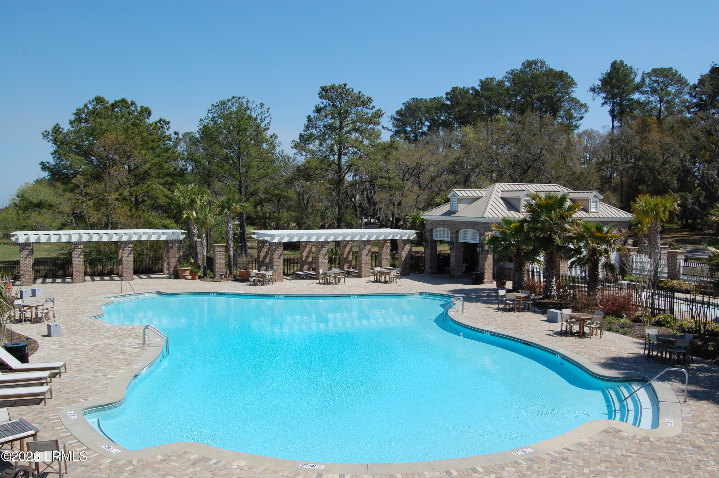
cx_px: 360
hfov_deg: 62.0
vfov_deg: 43.5
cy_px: 239
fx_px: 599
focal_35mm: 30
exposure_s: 1/320
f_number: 9
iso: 200
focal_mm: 20
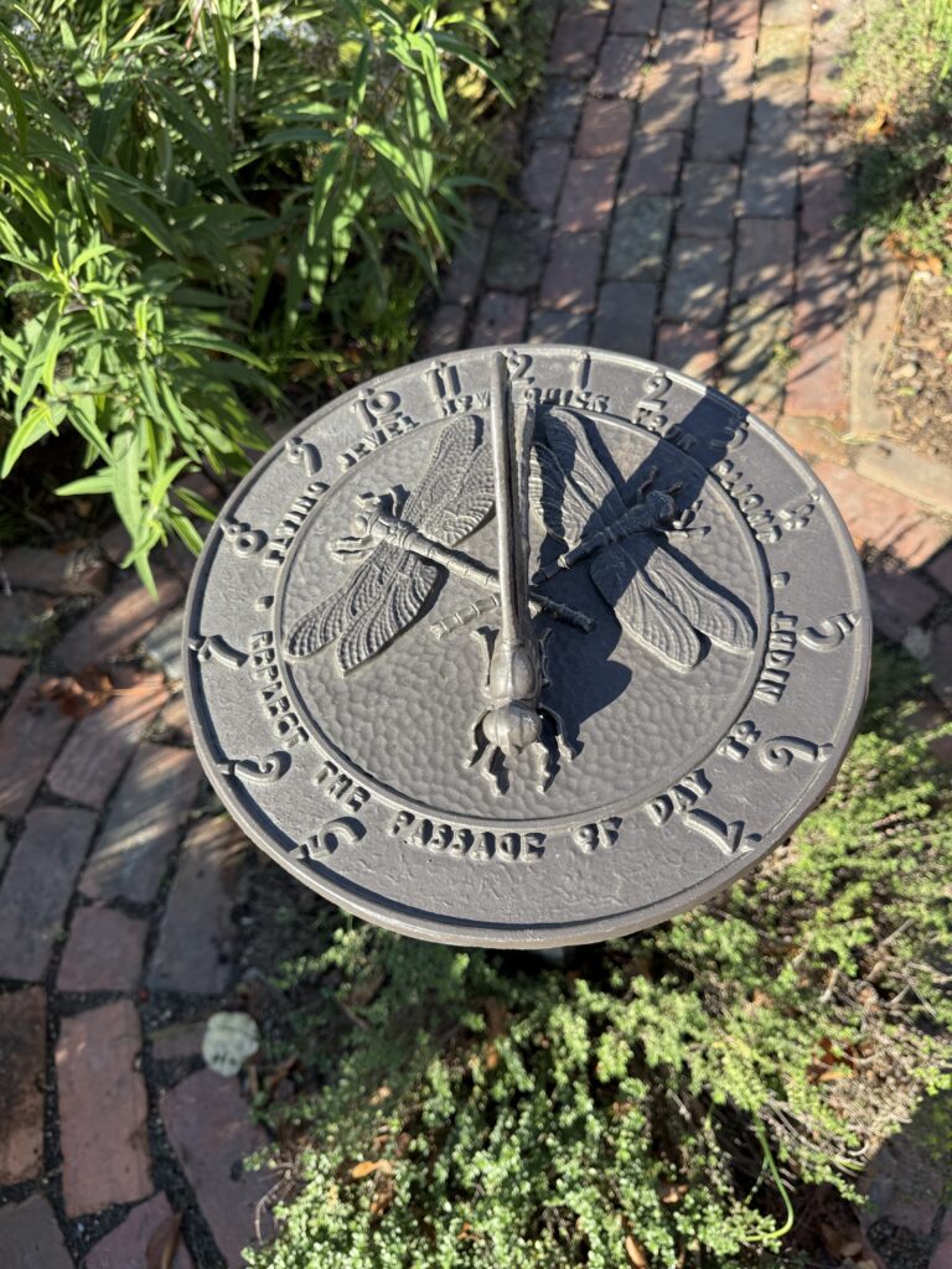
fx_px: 880
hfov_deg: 56.8
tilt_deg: -61.6
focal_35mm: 24
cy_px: 634
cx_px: 476
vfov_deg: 71.6
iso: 80
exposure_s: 1/979
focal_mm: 6.76
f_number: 1.78
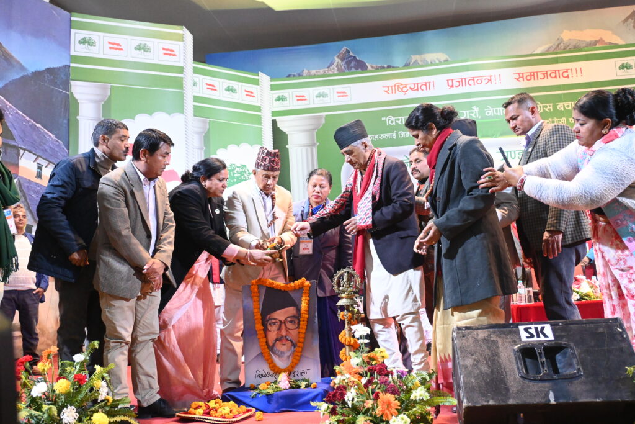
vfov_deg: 40.0
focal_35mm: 33
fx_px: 582
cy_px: 212
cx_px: 318
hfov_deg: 57.2
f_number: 4
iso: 3200
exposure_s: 1/60
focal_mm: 22
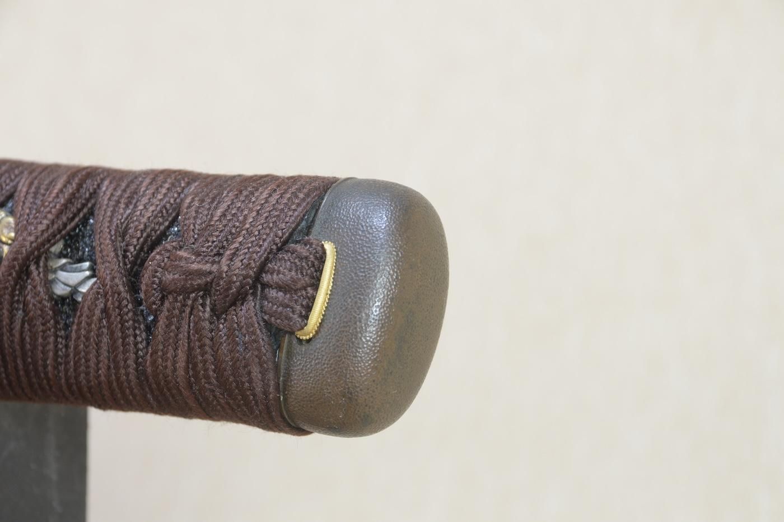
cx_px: 392
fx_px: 3656
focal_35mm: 168
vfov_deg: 8.2
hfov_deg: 12.2
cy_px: 261
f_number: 11
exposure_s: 1/1.6
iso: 400
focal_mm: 112
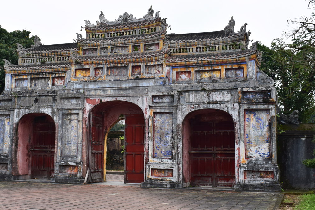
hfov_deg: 41.8
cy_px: 93
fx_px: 411
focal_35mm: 47
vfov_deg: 28.6
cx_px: 136
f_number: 11
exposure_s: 1/400
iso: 400
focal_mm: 26
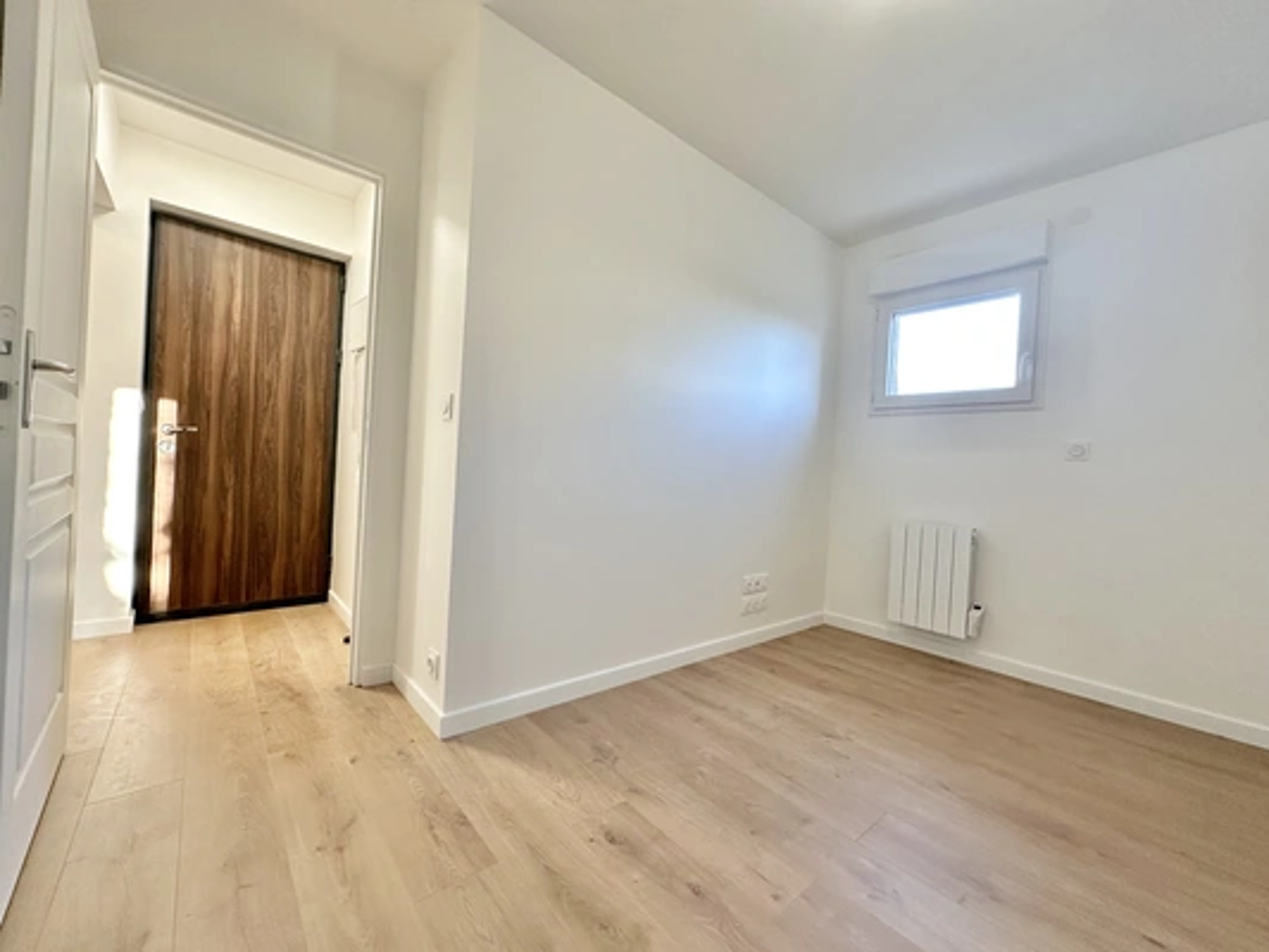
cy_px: 476
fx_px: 513
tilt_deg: -0.1
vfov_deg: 85.7
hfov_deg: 102.1
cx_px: 634
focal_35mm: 14
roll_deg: -3.4
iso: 160
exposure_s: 1/100
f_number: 2.2
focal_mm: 2.22
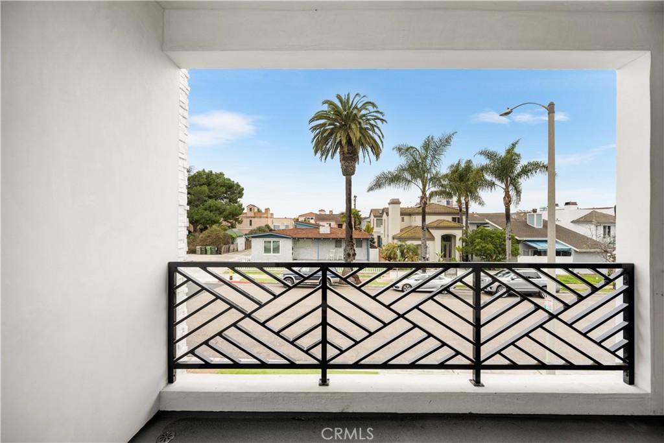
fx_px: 258
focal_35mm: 14
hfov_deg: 104.2
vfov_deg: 81.2
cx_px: 332
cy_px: 222
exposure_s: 1/160
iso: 100
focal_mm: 14
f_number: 6.3
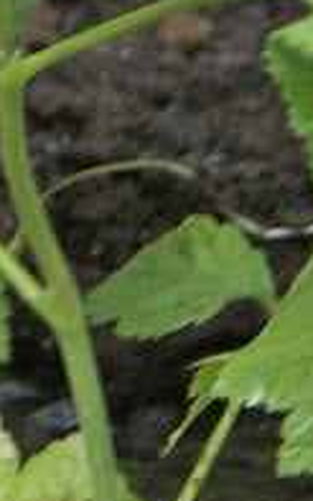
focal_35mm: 651
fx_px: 8892
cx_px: -636
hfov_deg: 2.0
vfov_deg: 3.2
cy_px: 14
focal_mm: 70
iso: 200
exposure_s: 1/60
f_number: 6.7
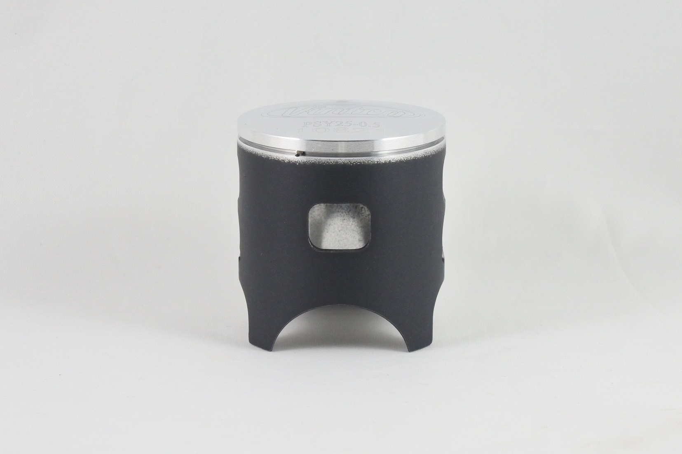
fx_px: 1345
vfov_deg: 19.2
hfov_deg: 28.5
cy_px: 227
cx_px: 341
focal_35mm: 71
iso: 800
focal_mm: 26.4
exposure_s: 1/100
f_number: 5.3
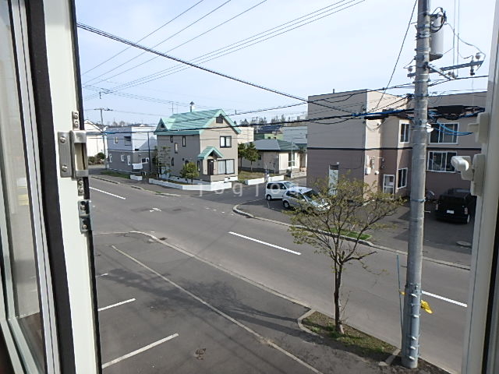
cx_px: 250
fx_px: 303
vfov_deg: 63.4
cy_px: 187
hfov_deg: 79.0
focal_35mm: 21
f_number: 3.5
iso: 125
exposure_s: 1/800
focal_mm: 3.7
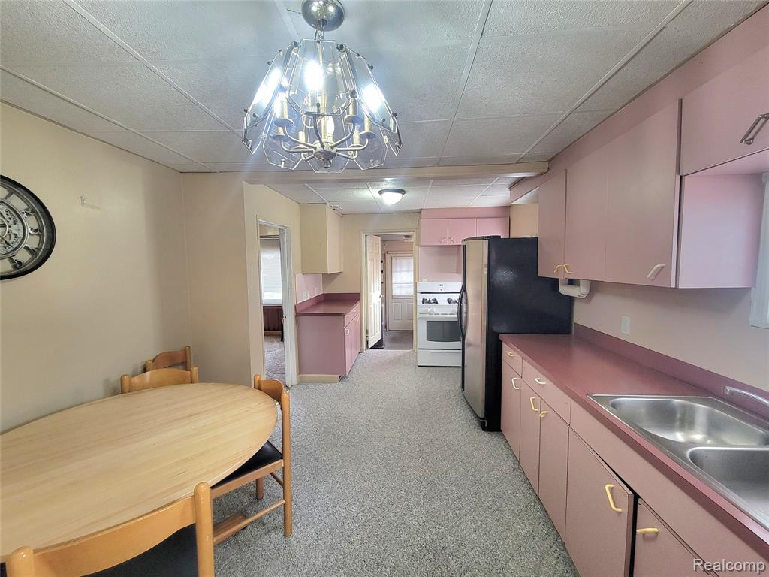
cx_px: 384
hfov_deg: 106.2
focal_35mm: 13
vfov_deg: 89.9
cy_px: 288
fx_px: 289
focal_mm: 2.2
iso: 320
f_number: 2.2
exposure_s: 1/60.2
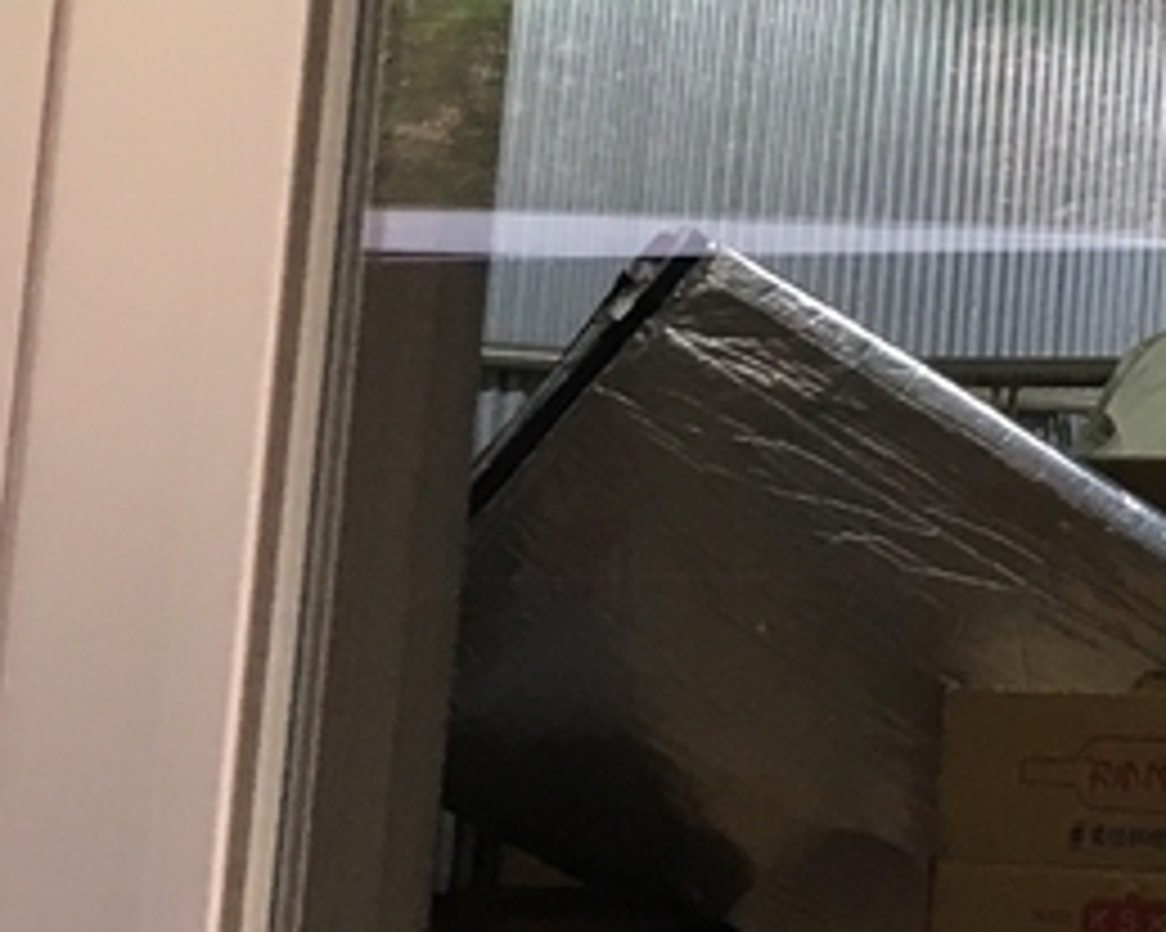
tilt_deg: +9.0
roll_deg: -0.5
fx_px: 4519
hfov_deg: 12.3
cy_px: -126
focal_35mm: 131
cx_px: 2598
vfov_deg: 11.6
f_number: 2.2
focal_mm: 4.15
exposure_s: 1/30
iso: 32
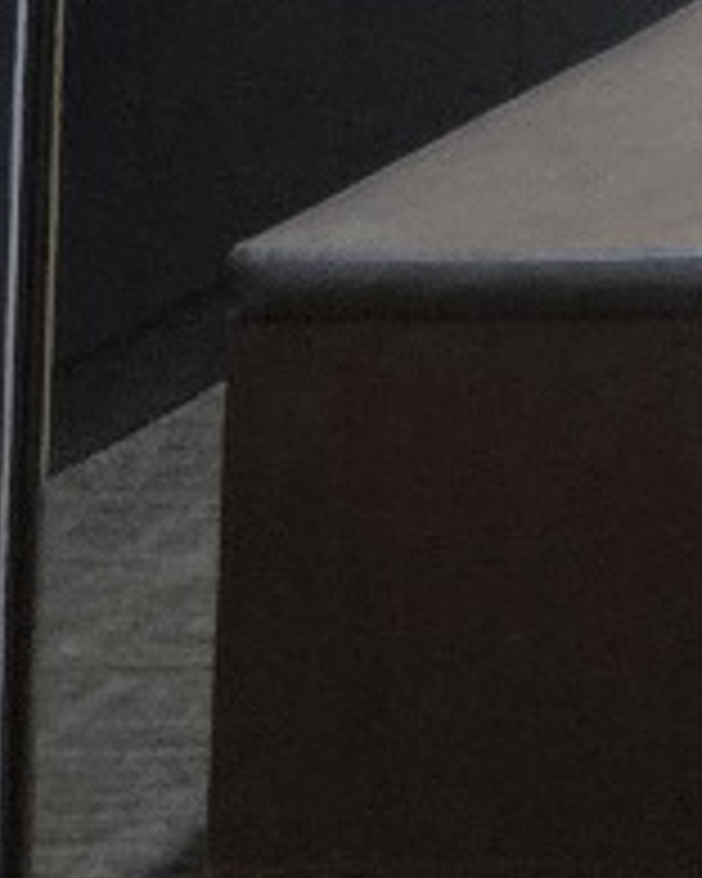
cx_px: 2592
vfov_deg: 9.5
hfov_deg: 6.9
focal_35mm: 184
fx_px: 4779
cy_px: -1094
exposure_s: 1/24
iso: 800
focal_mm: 5.4
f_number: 1.8
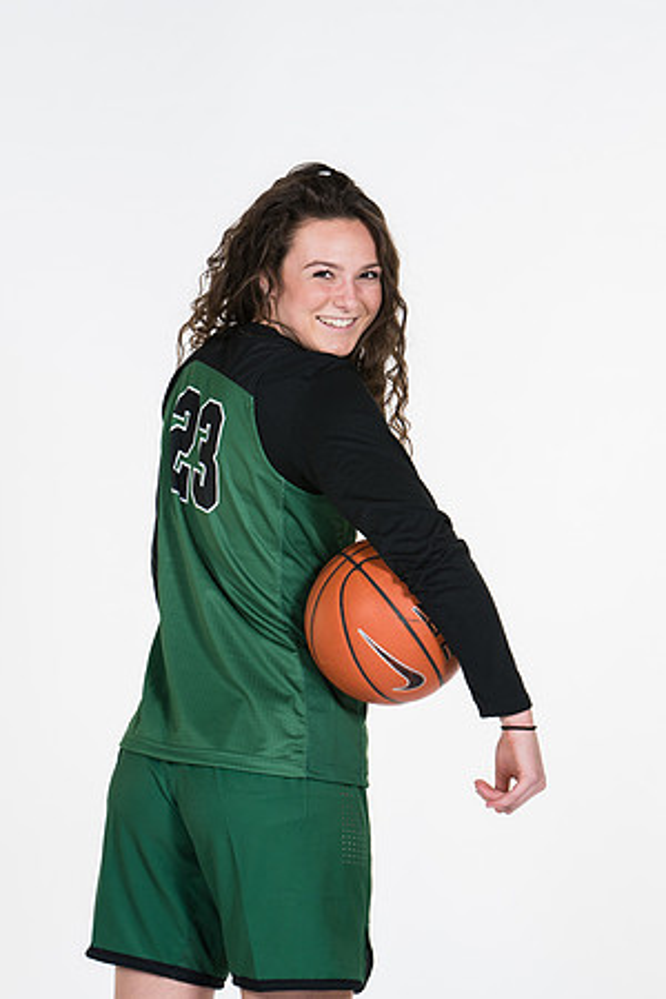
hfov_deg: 7.5
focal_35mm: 183
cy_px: 500
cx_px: 333
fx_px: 5078
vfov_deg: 11.2
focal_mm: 122
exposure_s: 1/160
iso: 200
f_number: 5.6
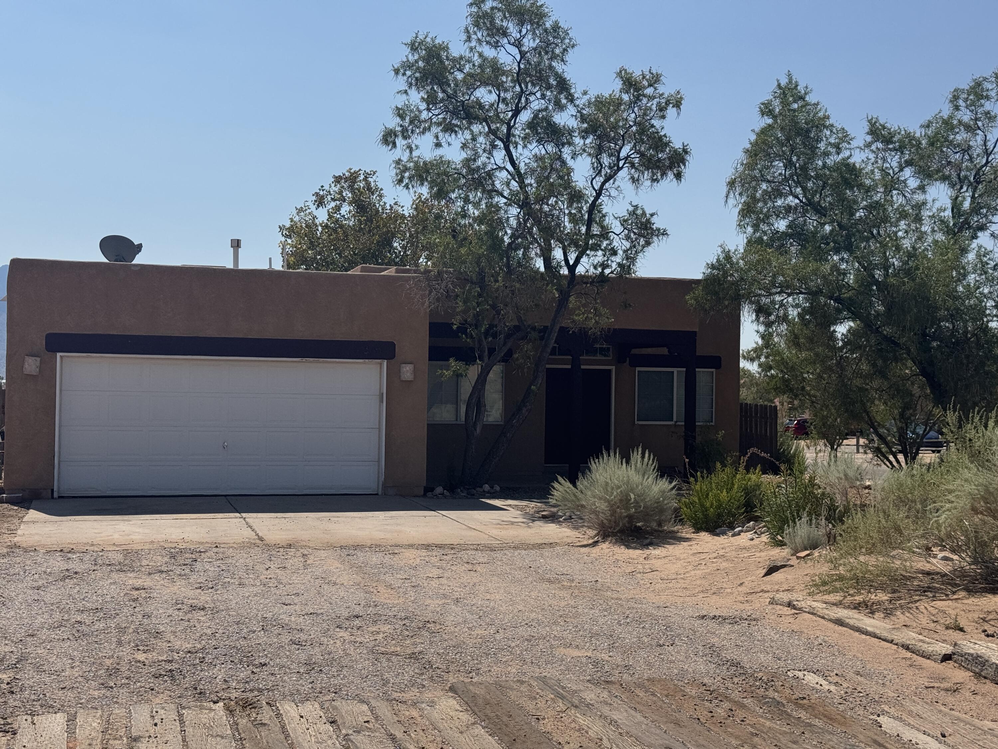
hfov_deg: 39.7
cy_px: 374
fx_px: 1384
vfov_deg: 30.3
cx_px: 499
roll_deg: -0.9
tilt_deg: -0.6
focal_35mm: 48
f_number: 1.78
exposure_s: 1/7937
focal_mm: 6.76
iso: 64
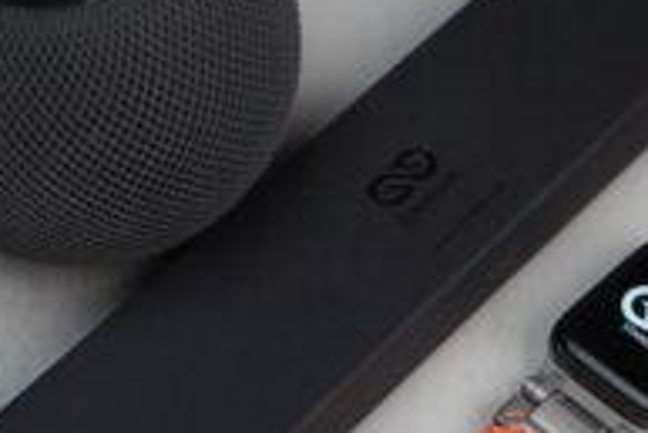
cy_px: 428
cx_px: 490
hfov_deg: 17.5
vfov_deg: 11.7
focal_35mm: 116
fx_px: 2090
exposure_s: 1/160
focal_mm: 56
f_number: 4
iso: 1250
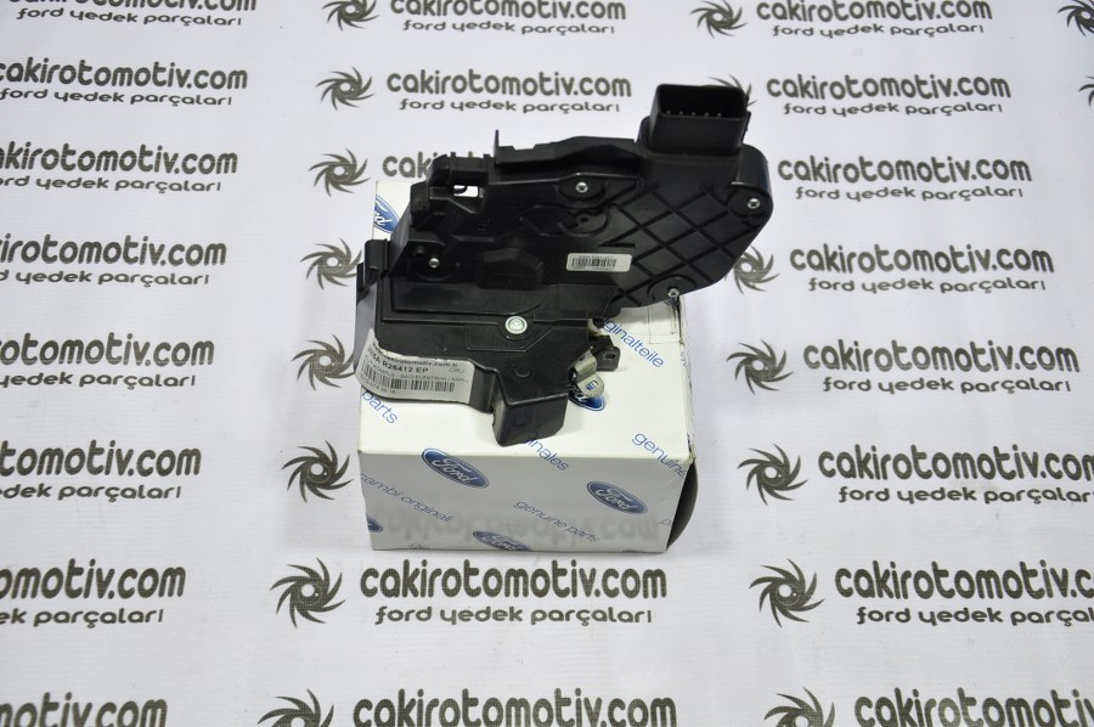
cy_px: 364
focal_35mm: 48
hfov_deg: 41.2
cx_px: 547
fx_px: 1457
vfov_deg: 28.0
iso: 280
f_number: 4.5
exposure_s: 1/40
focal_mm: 32
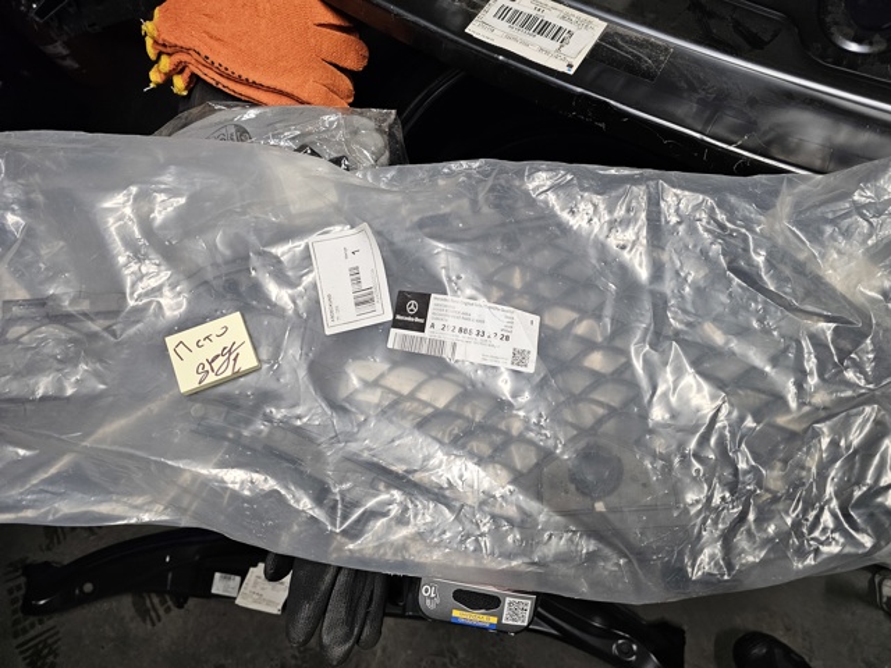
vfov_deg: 58.9
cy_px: 334
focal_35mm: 23
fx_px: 592
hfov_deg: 73.9
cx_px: 446
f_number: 1.7
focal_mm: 6.3
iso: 250
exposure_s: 1/100
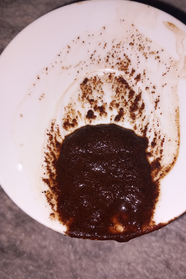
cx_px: 110
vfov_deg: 61.9
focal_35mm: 30
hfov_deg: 43.4
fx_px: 232
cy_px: 142
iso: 20
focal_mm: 4
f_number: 1.8
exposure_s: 1/50
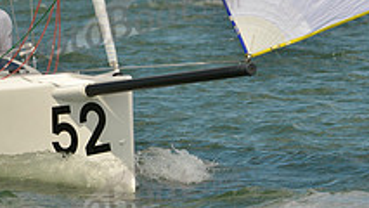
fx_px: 7253
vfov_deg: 1.6
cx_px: -92
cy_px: -39
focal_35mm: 741
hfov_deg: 2.9
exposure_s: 1/1000
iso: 280
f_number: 10
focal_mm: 260
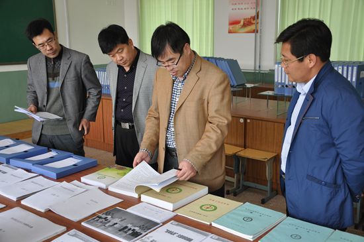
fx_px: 424
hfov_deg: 46.5
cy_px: 121
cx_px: 182
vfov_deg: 31.8
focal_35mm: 42
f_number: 5
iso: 200
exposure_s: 1/100
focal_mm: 28
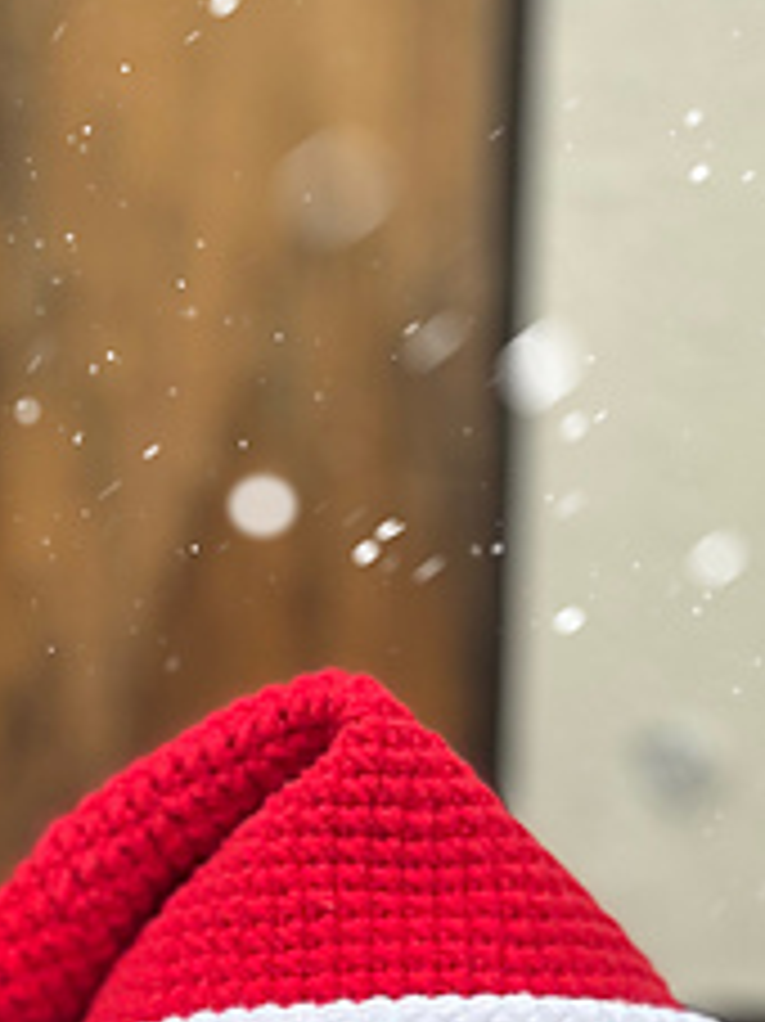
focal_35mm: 217
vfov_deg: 9.0
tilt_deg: -3.8
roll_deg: -2.9
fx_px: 6400
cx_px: 338
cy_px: 1288
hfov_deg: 6.8
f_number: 2.8
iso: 32
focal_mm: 9
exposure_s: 1/121
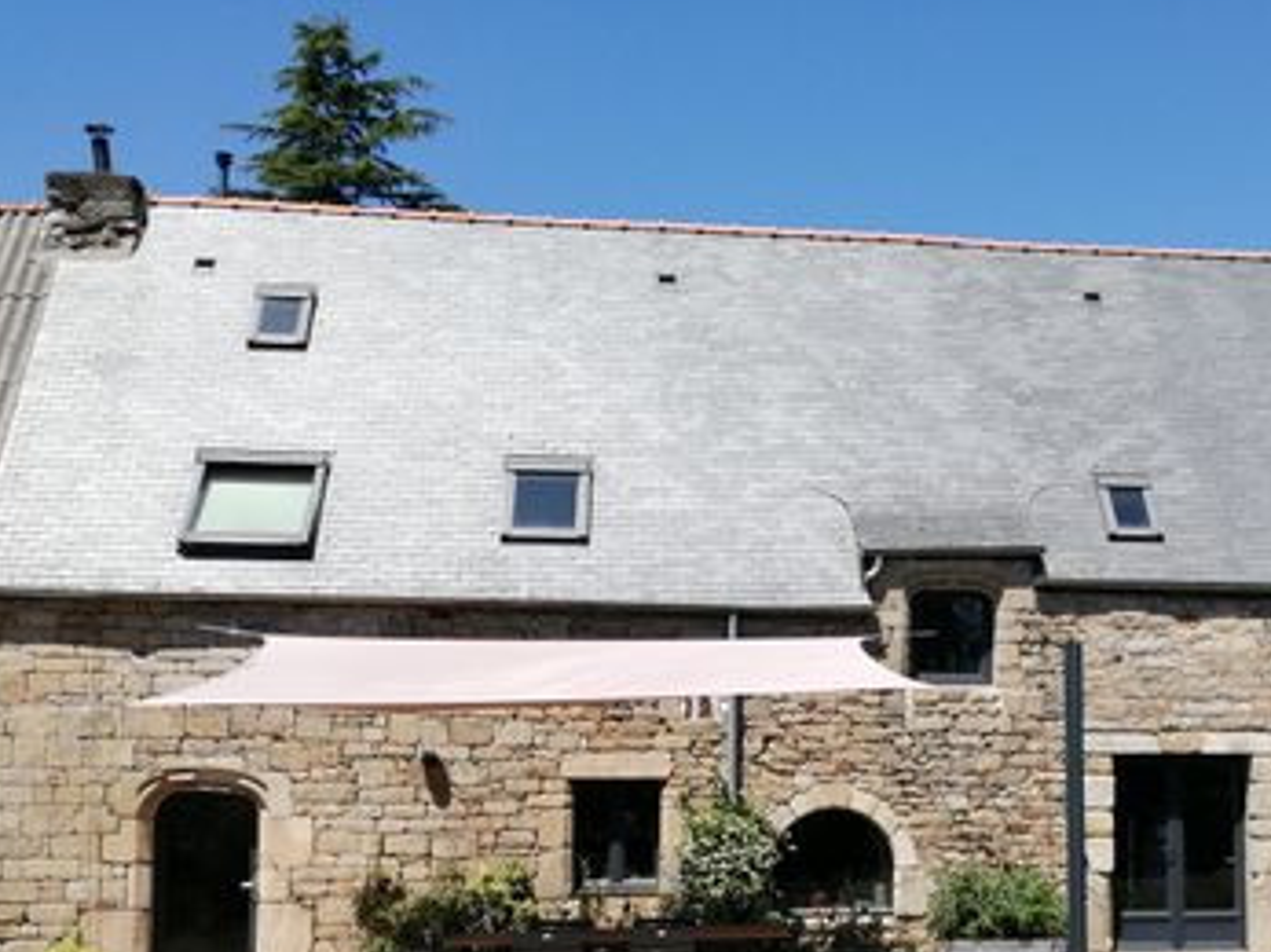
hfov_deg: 41.2
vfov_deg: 31.6
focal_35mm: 45
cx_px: 908
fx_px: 1652
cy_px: 707
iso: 50
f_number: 1.8
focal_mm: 3.62
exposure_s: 1/1481
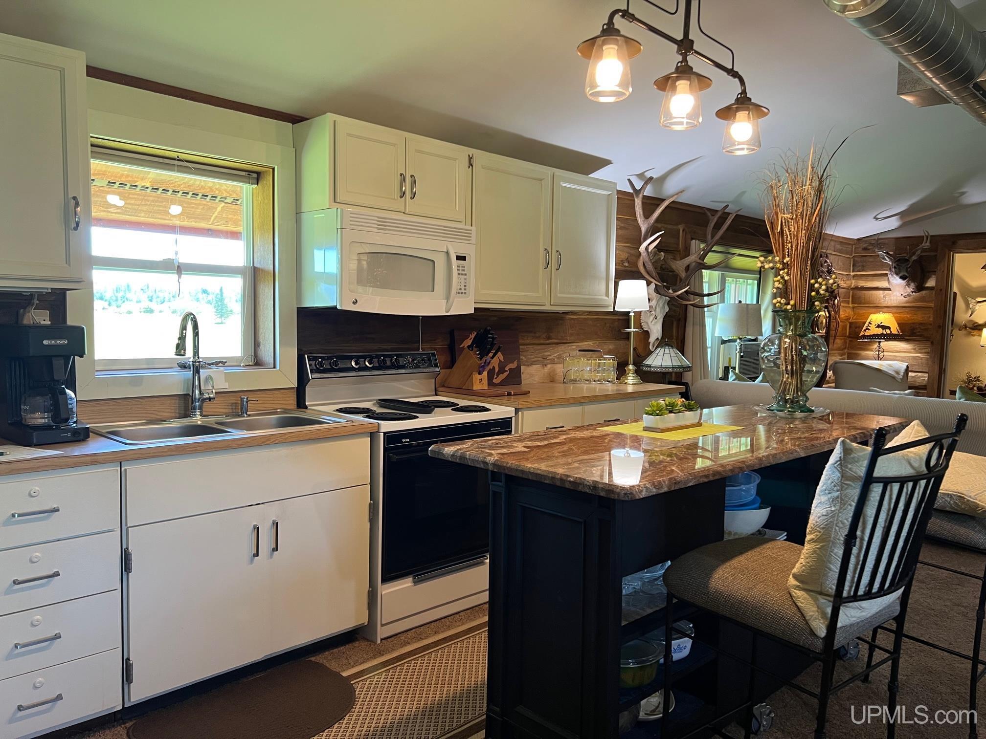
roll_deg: -0.9
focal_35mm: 26
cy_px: 370
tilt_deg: -4.3
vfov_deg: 53.1
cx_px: 493
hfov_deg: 67.3
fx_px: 741
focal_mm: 5.7
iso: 100
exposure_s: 1/60
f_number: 1.5
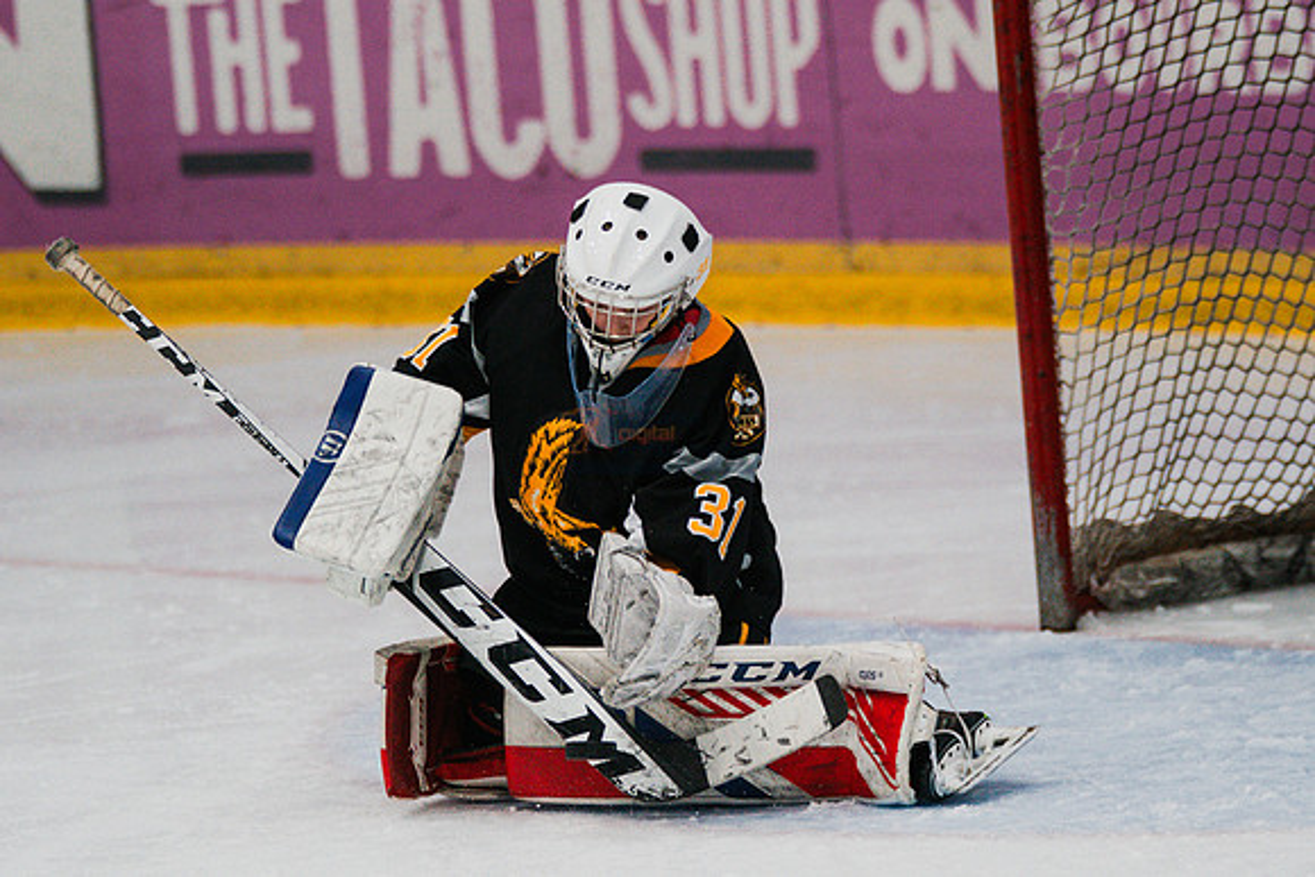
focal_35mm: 326
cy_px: 398
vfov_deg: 4.2
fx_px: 11899
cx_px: 698
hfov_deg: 6.3
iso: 3200
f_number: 3.2
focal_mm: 209
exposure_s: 1/1600
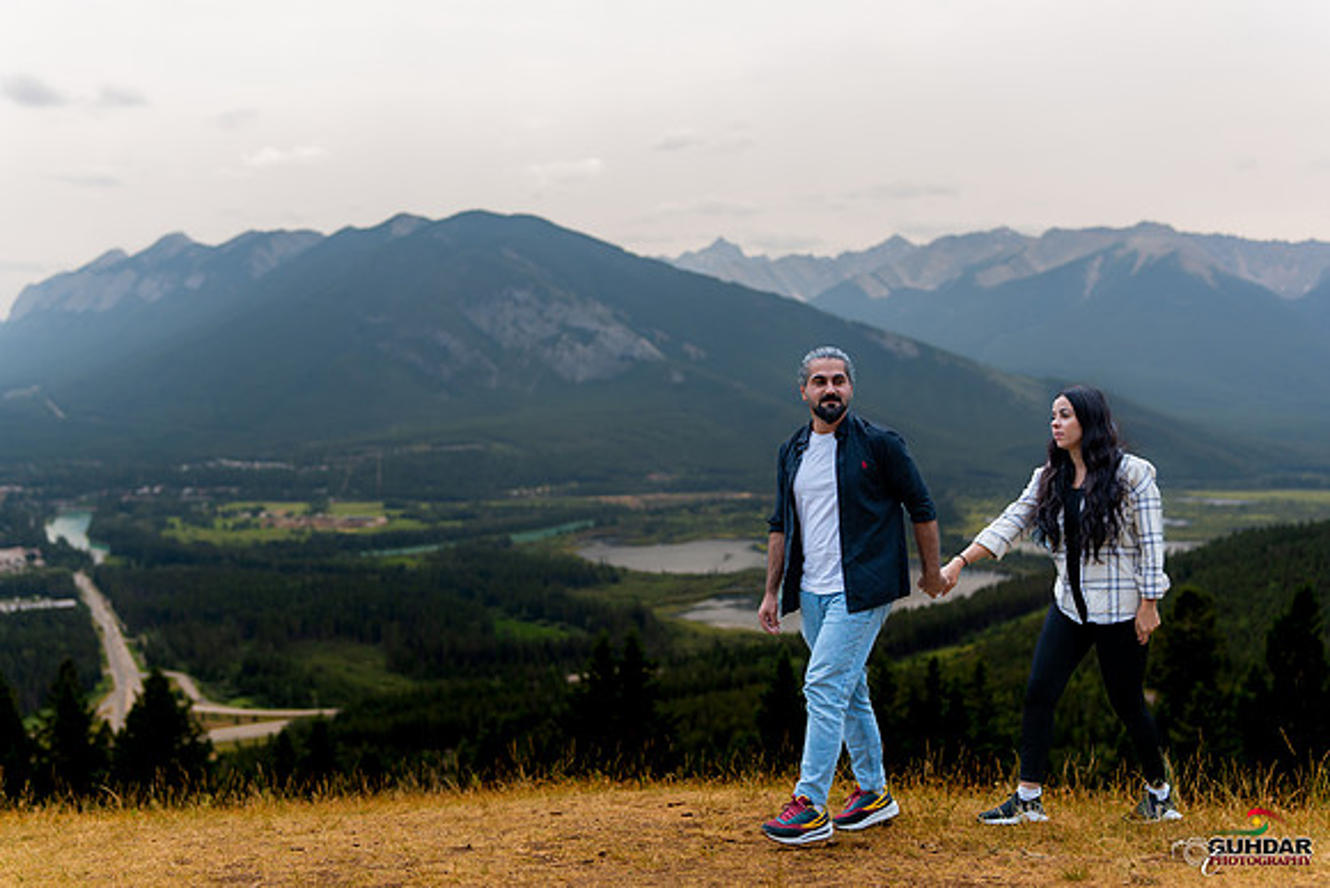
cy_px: 444
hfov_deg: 54.4
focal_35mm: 35
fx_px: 1293
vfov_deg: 37.9
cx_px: 665
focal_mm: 35
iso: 200
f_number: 2
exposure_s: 1/5000
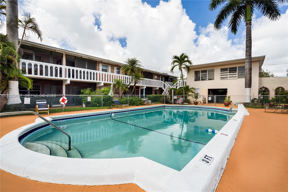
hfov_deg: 96.7
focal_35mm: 16
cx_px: 144
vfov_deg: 73.7
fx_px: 128
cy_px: 96
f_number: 8
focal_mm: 16
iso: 100
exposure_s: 1/200
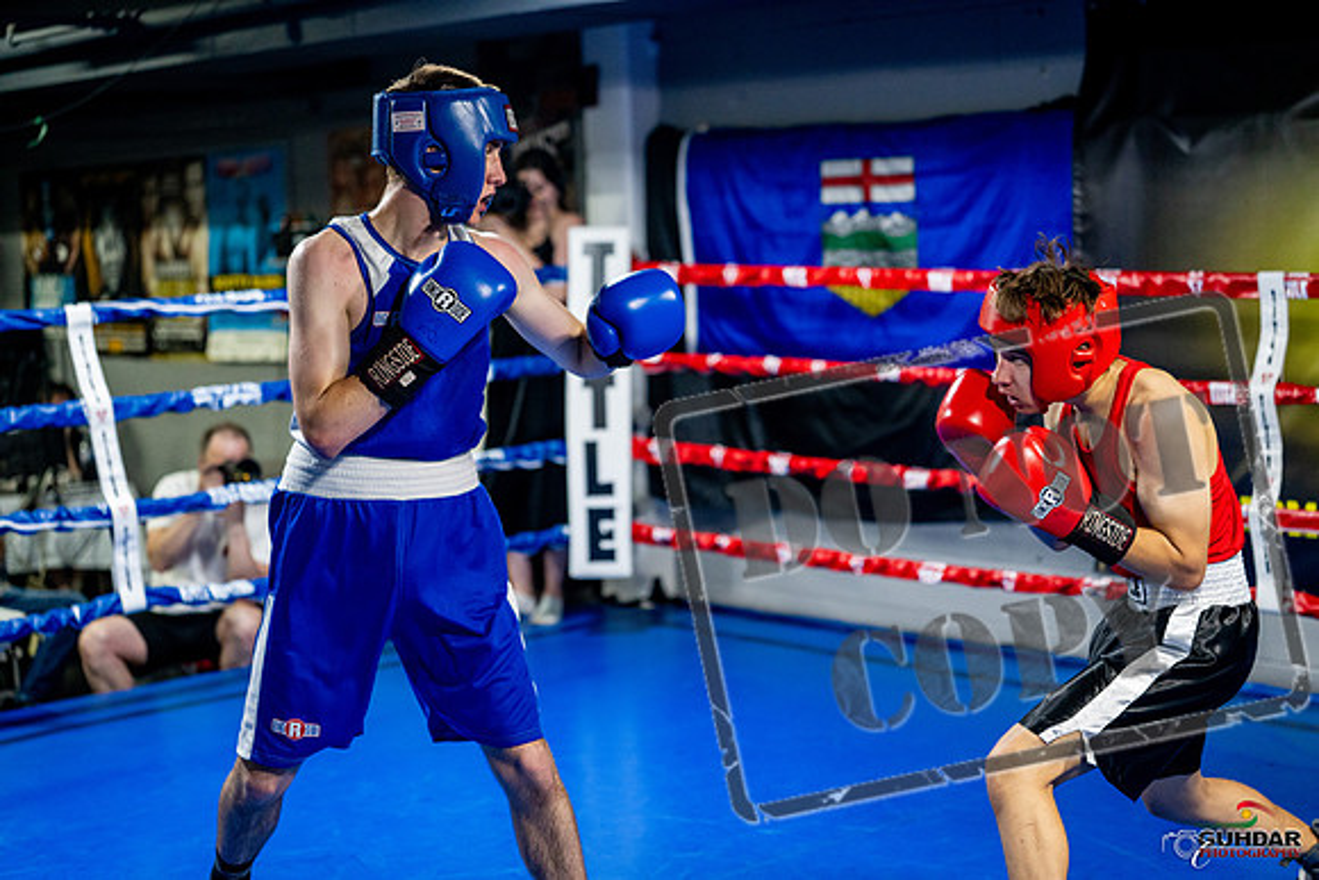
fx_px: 2199
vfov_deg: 22.6
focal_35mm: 60
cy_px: 440
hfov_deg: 33.4
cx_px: 660
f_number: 2
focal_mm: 60
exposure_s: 1/1000
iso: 4000
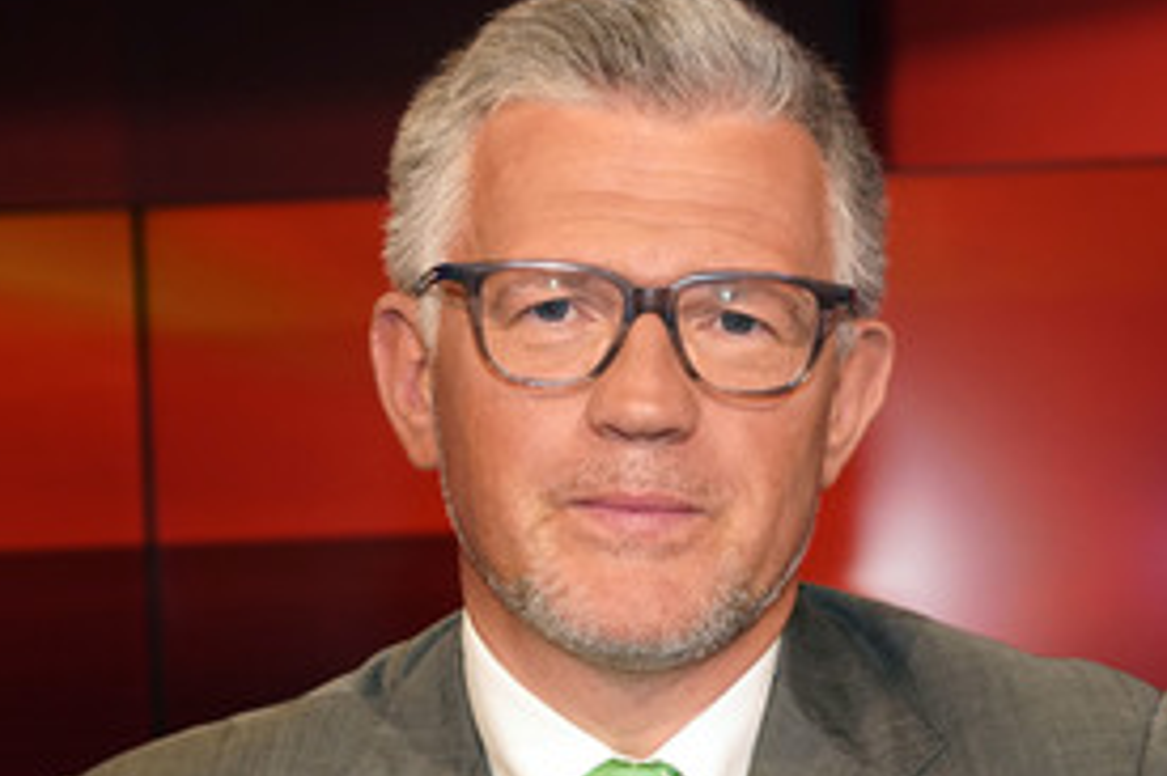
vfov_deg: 17.6
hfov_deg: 26.3
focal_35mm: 77
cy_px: 543
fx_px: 2494
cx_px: 617
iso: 1600
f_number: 4.5
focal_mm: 47
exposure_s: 1/160
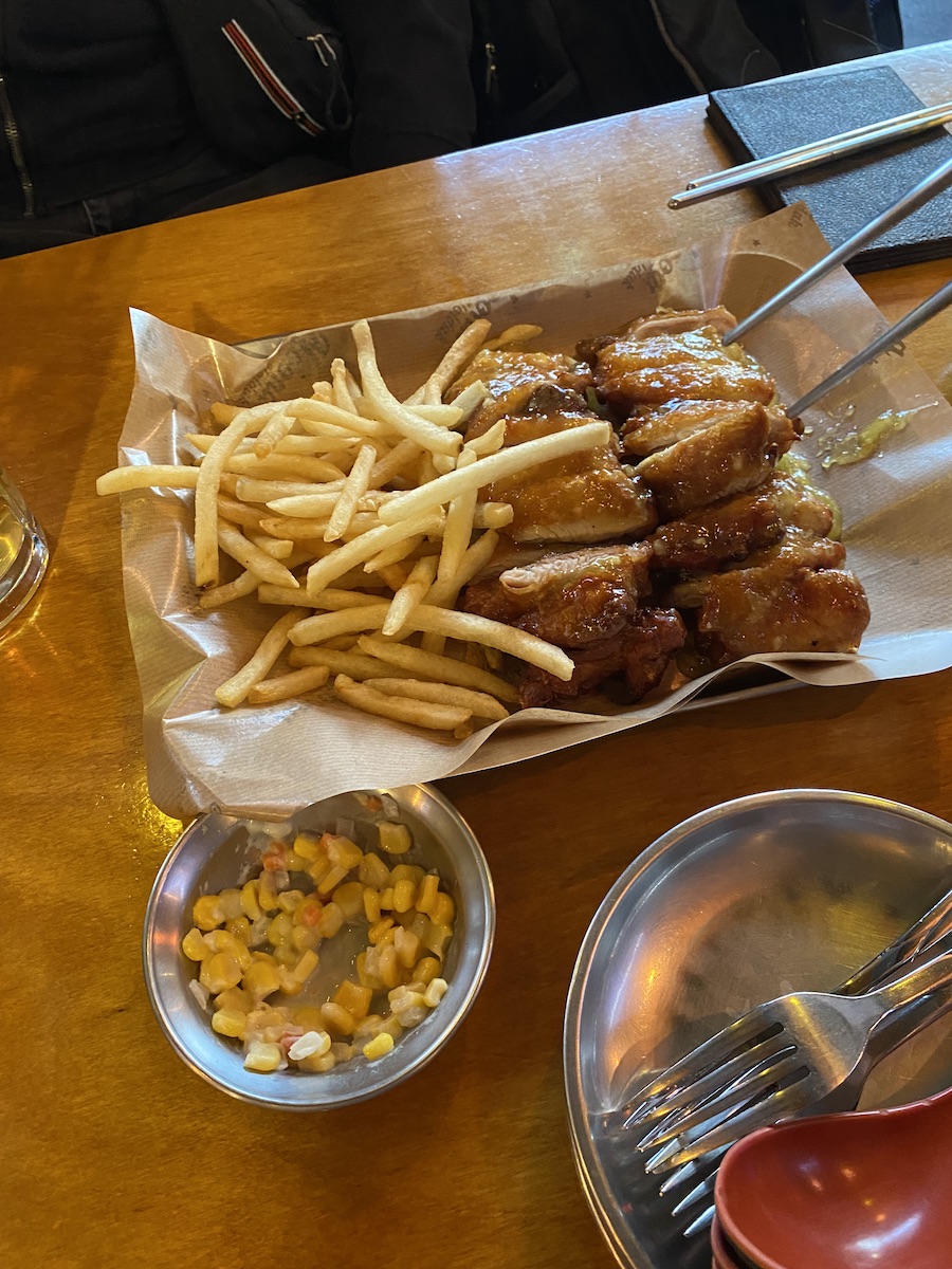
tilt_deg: -56.3
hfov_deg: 53.1
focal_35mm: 26
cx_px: 476
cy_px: 634
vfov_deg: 67.3
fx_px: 953
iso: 500
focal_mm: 4.25
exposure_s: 1/40
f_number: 1.8
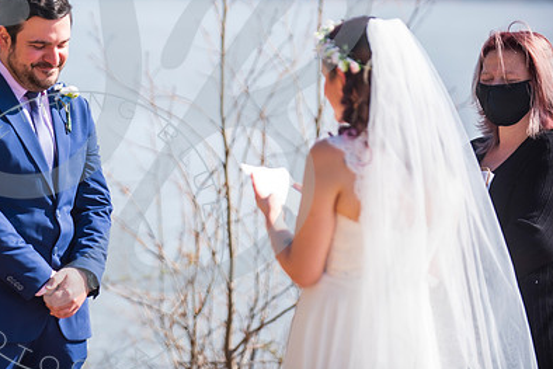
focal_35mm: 206
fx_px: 3165
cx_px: 150
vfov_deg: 6.7
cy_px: 117
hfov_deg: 10.0
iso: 100
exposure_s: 1/800
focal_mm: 140
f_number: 2.8
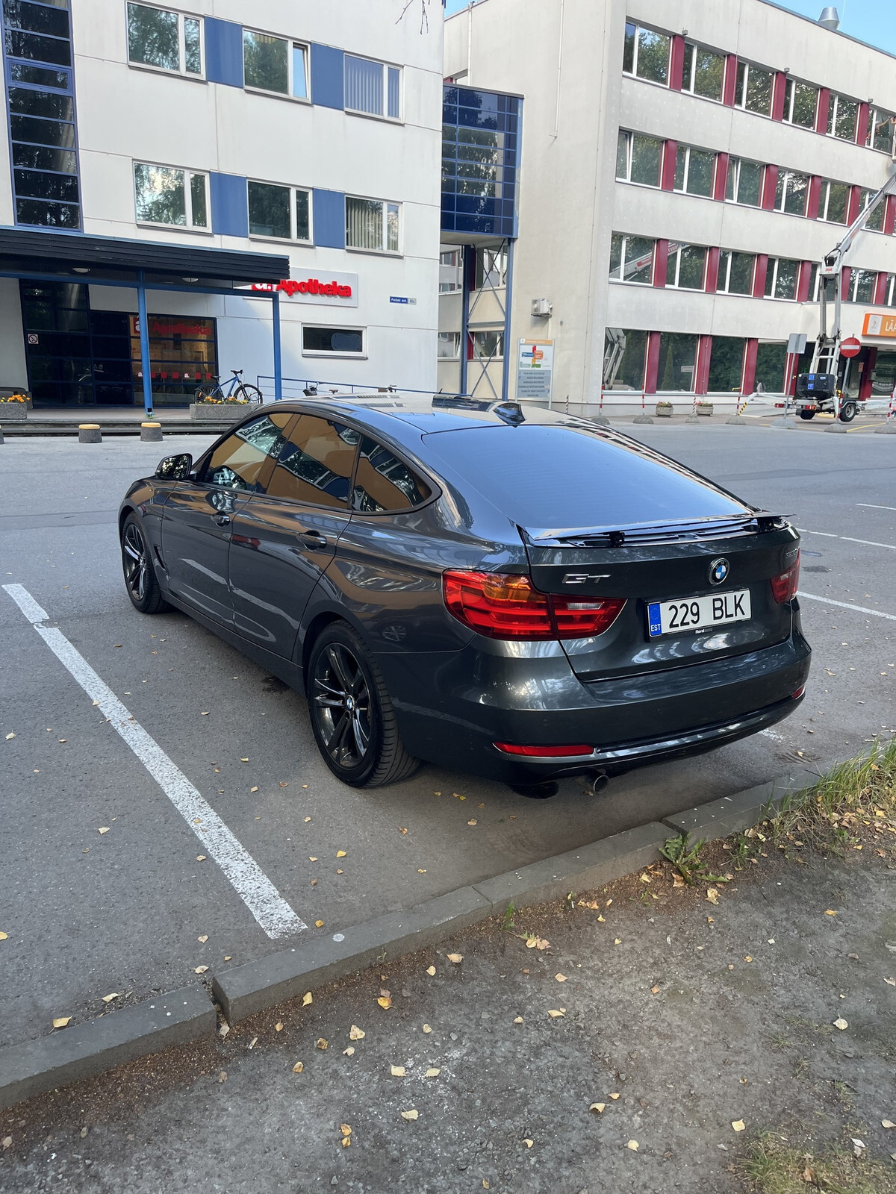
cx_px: 448
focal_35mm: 26
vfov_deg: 67.3
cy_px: 597
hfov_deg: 53.1
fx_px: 897
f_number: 1.6
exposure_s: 1/384
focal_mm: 5.1
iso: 50
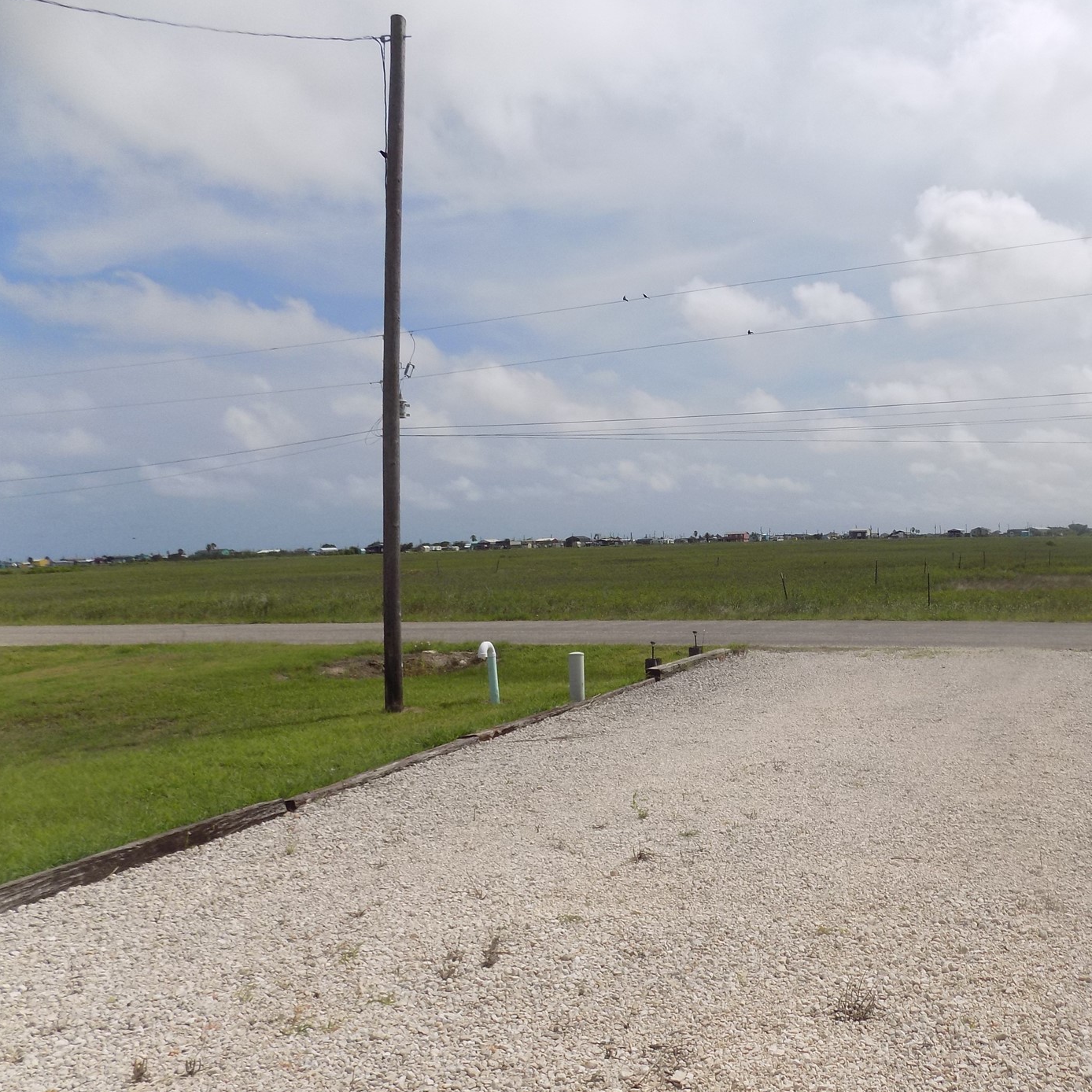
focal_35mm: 30
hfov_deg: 52.5
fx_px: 1071
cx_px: 765
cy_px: 574
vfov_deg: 54.0
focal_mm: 4
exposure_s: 1/320
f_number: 9.9
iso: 80
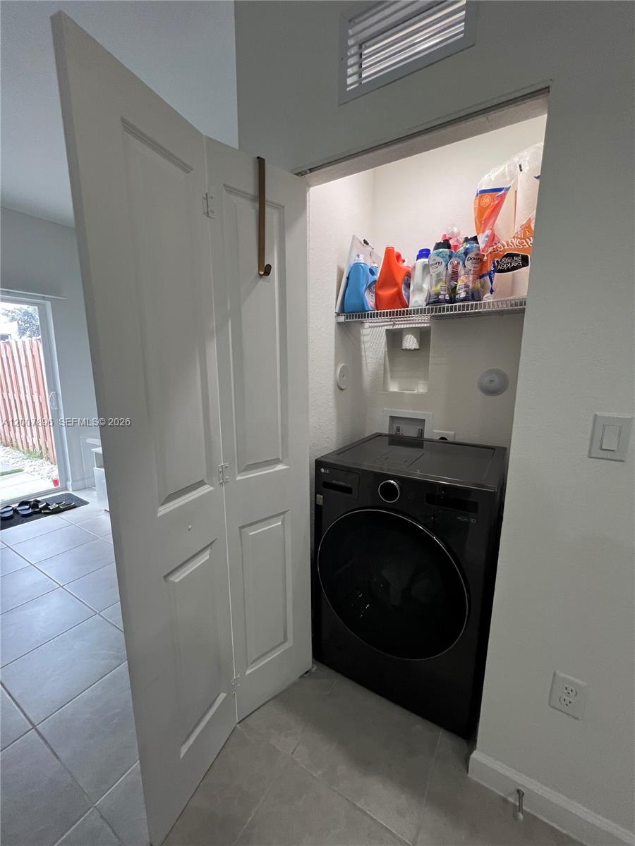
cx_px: 318
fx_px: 318
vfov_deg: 106.2
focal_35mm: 13
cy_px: 423
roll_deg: -0.9
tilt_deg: -10.1
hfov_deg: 89.9
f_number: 1.8
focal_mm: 1.57
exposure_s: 1/60
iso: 160
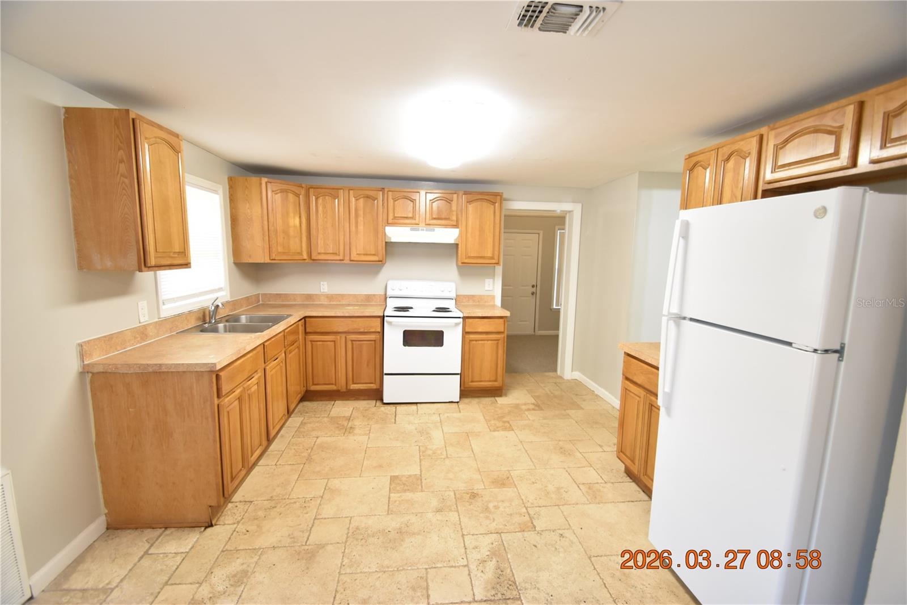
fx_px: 378
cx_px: 454
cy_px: 302
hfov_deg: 100.4
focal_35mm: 15
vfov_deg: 77.3
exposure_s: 1/30
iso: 800
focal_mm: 10
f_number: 3.5
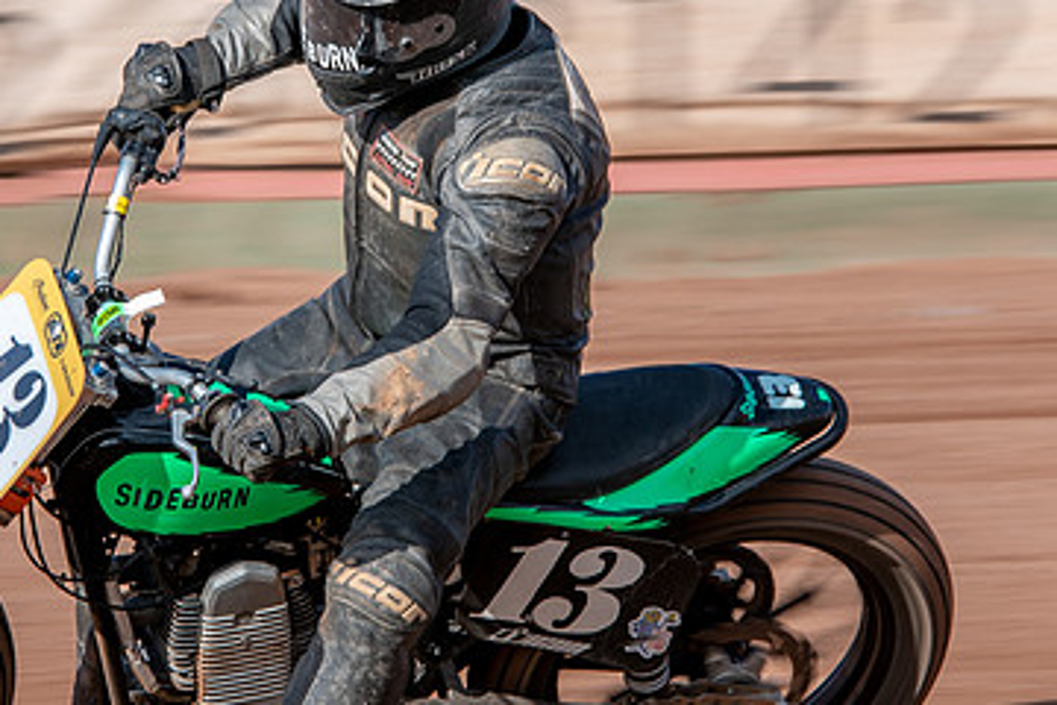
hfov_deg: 3.7
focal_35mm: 553
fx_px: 16235
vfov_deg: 2.5
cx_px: 347
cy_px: 288
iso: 100
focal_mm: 200
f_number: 8
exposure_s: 1/160
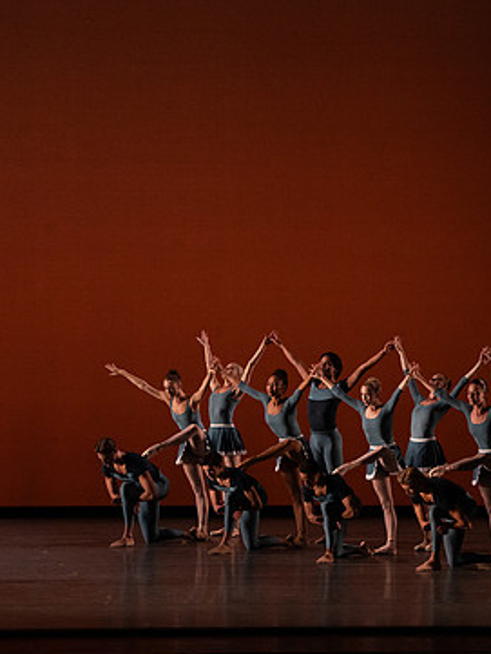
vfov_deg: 8.3
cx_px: 330
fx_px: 4498
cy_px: 318
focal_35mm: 238
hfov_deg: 6.2
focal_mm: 154
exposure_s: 1/400
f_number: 9
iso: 5000
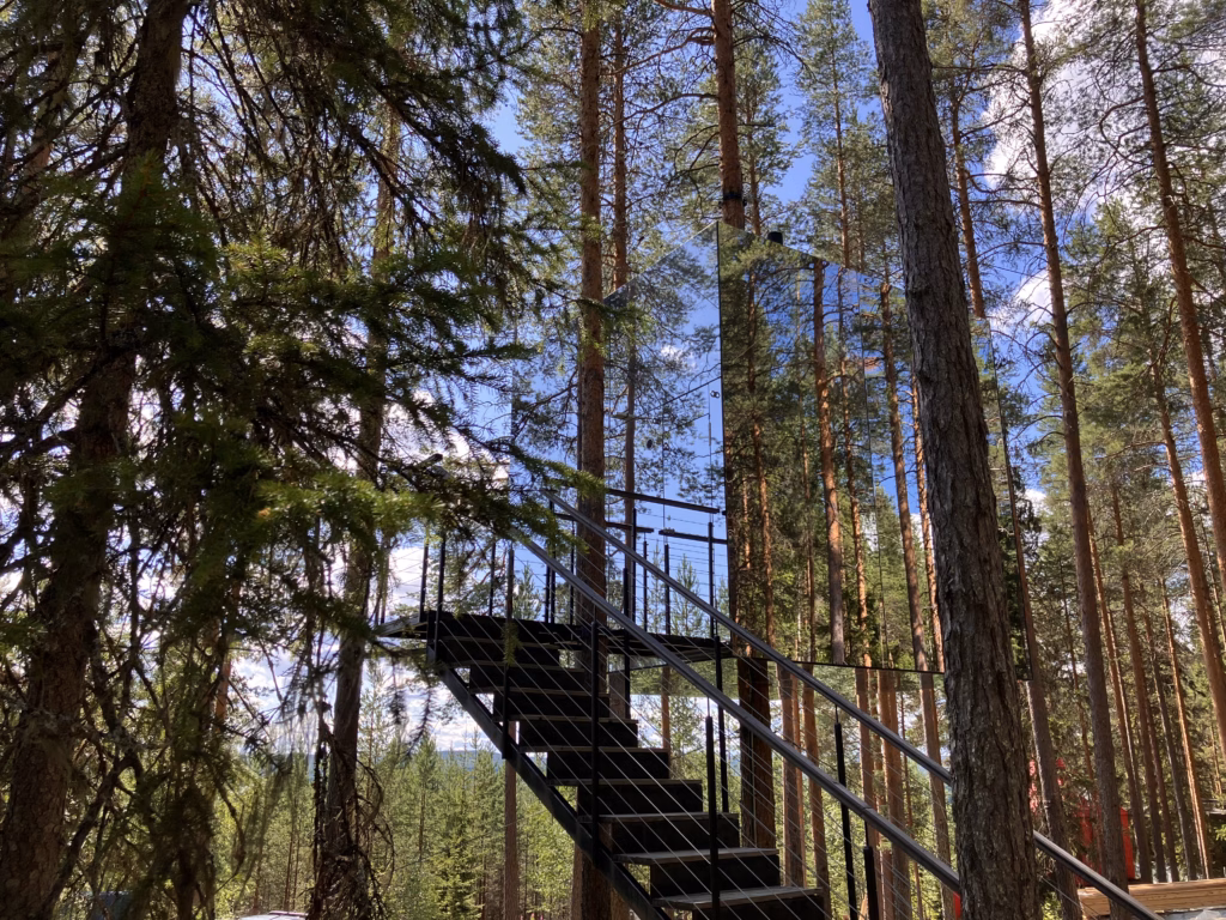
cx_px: 613
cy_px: 460
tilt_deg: +17.3
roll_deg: +0.6
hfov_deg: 63.4
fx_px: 992
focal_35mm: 28
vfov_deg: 49.7
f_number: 1.8
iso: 32
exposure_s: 1/540
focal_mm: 3.99
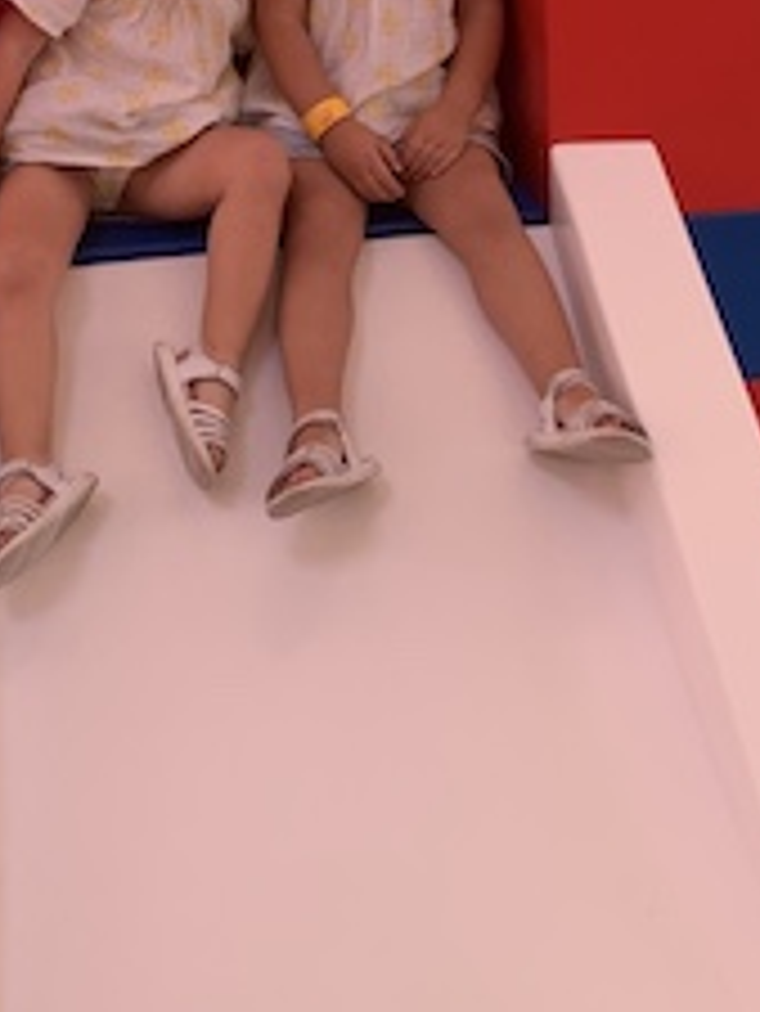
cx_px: 247
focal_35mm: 74
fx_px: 2164
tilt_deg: -8.8
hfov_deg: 19.8
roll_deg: +1.4
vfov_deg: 24.2
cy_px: -157
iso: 32
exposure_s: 1/121
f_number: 1.8
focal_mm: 4.25
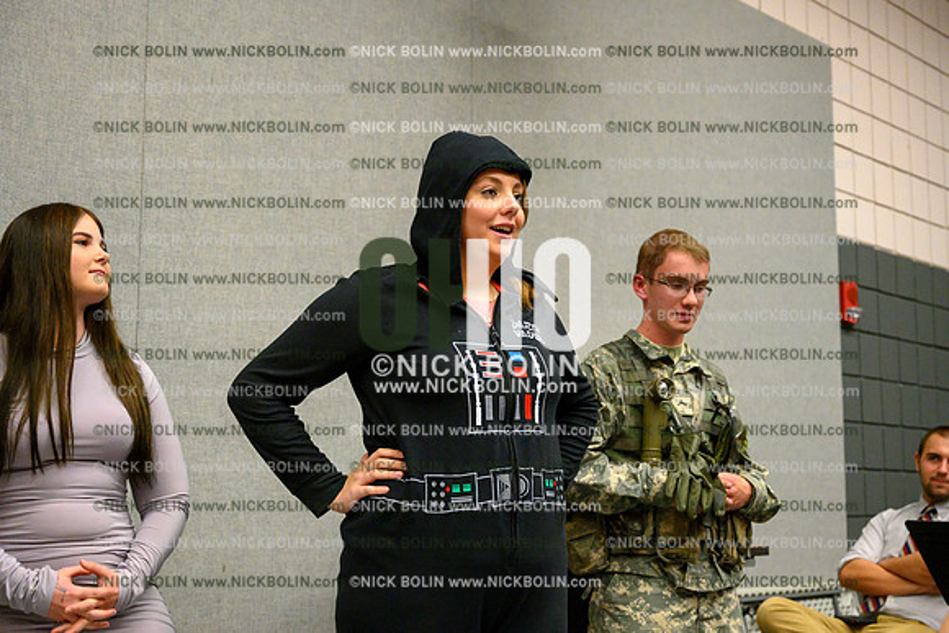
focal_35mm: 52
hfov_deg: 38.2
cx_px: 474
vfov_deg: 26.0
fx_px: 1371
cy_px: 316
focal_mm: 52
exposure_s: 1/400
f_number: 4
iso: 4000
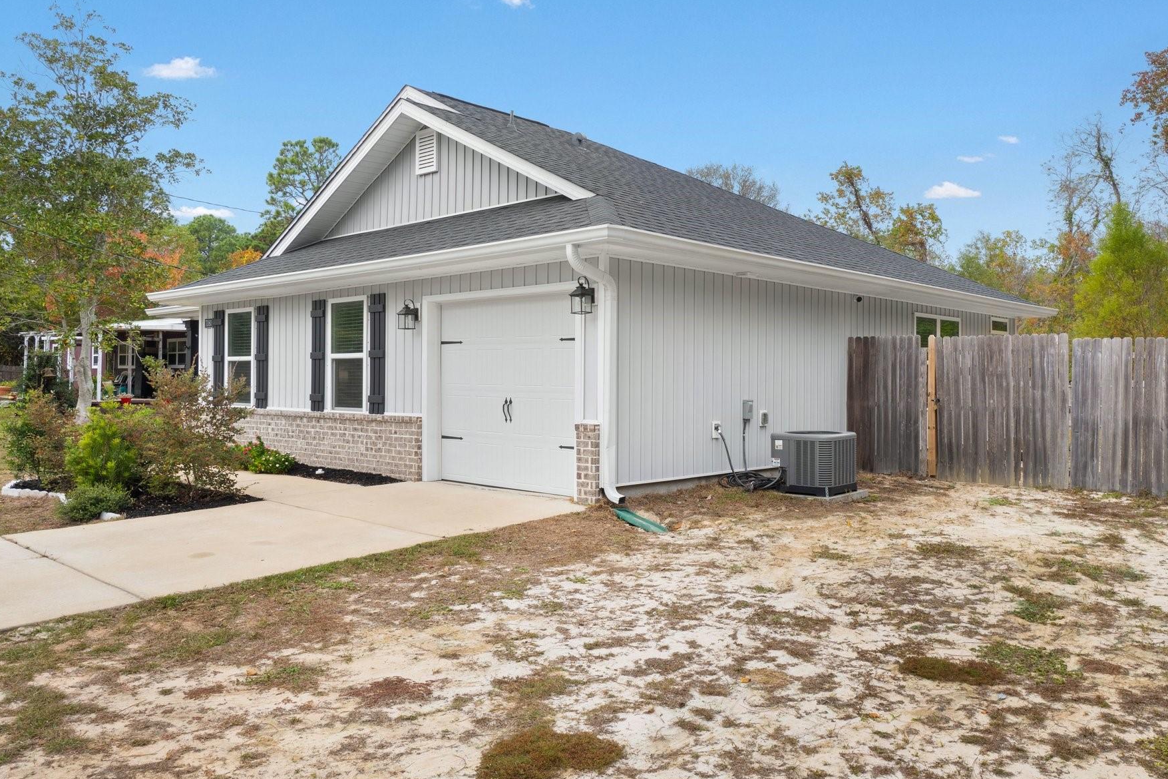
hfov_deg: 65.4
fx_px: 908
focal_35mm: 28
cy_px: 373
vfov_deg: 46.4
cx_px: 614
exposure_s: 1/40
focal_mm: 16
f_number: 8
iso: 200
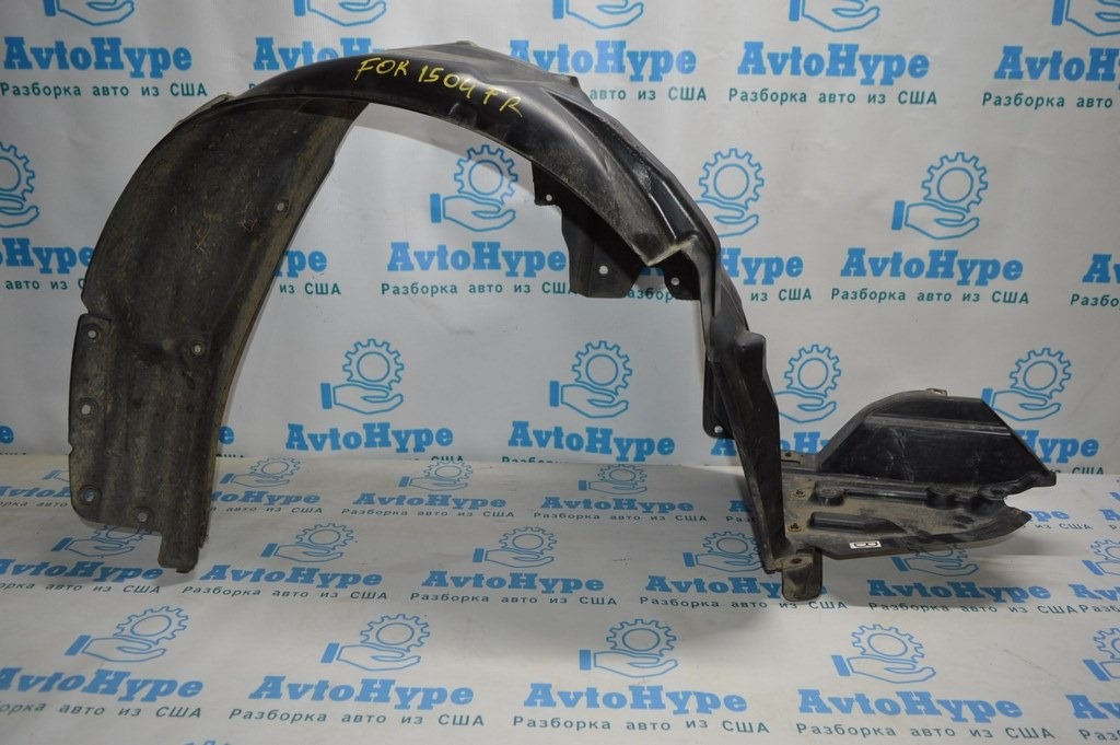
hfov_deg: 67.4
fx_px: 839
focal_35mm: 27
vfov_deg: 47.9
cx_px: 560
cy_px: 372
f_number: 4
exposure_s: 1/80
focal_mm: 18
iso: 400
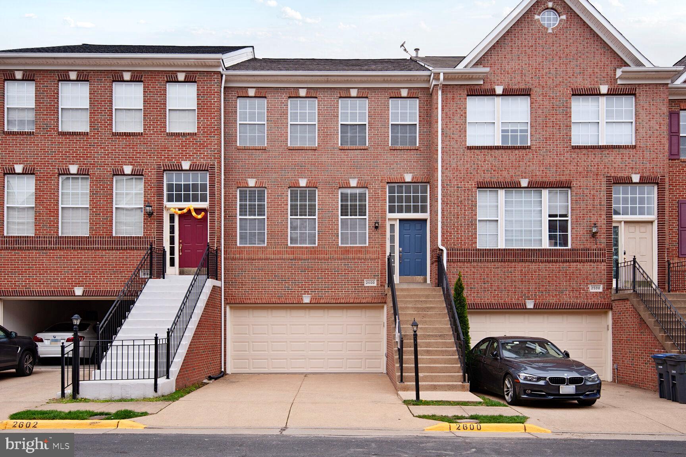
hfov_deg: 65.5
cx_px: 343
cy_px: 228
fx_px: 534
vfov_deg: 46.4
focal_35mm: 28
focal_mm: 28
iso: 200
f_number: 8
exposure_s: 1/250
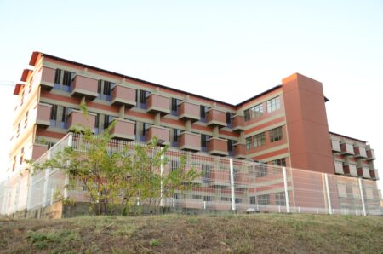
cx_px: 192
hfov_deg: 57.3
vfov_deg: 39.8
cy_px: 127
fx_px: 350
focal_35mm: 33
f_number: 5.6
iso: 1000
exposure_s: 1/125
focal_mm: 22
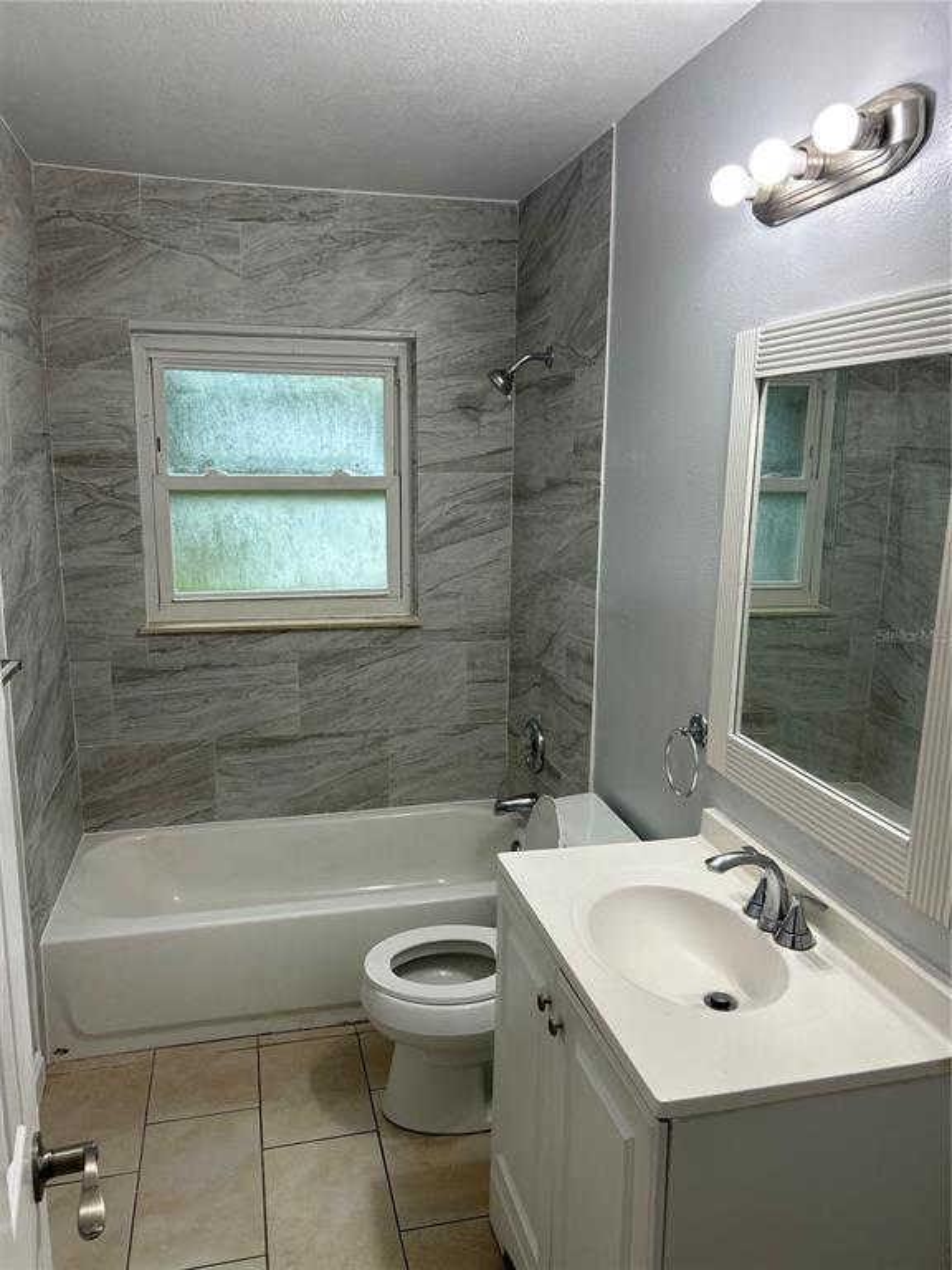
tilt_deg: -10.8
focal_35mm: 26
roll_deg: -1.8
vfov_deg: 67.3
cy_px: 635
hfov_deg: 53.1
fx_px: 953
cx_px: 476
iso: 50
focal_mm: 5.7
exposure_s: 1/120
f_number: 1.5
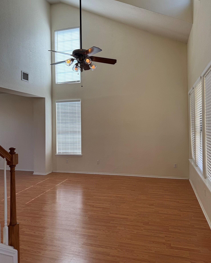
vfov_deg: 66.0
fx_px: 203
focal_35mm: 26
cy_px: 123
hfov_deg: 54.9
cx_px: 105
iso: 80
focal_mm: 6.86
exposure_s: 1/120
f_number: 1.78
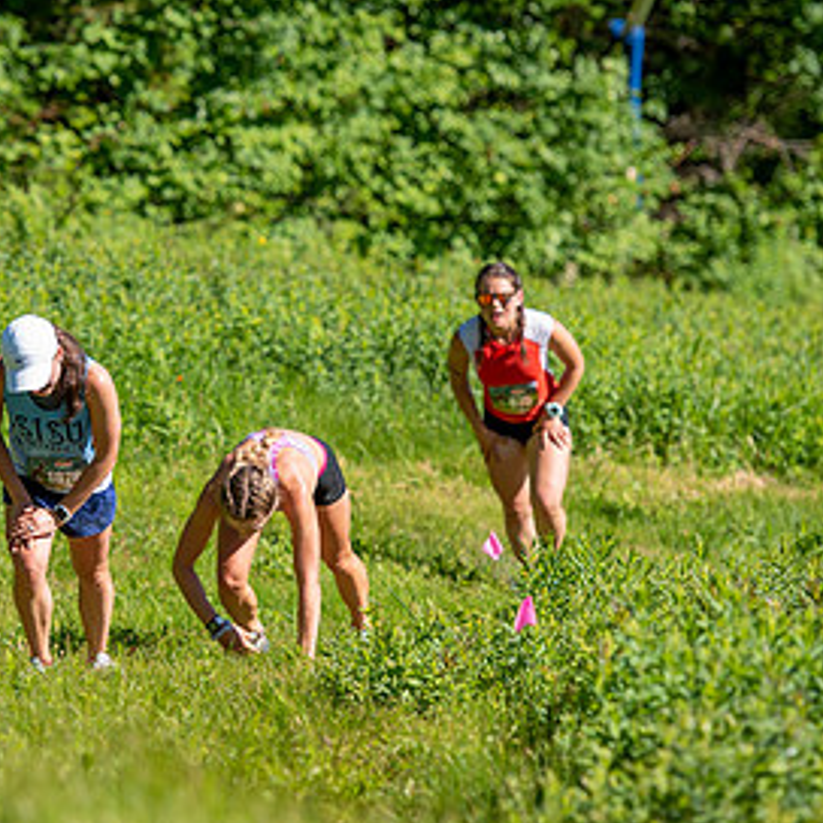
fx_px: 7801
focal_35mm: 290
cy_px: 340
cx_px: 203
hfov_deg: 6.0
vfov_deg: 6.0
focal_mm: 160
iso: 100
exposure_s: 1/640
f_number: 3.5
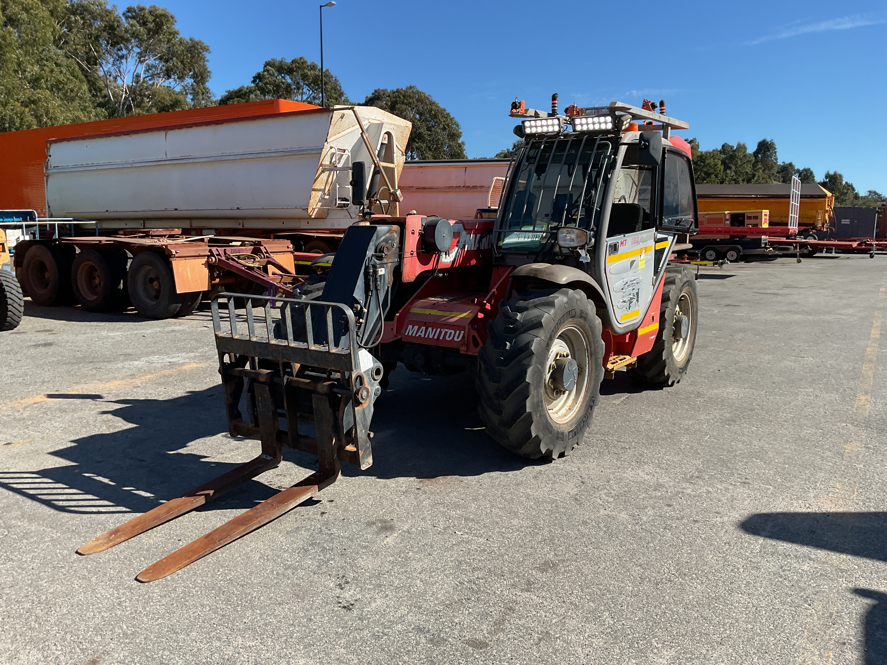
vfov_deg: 48.2
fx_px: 743
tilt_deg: -8.2
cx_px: 444
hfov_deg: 61.7
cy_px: 332
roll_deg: -2.0
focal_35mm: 29
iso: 16
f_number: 1.8
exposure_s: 1/1377
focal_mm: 3
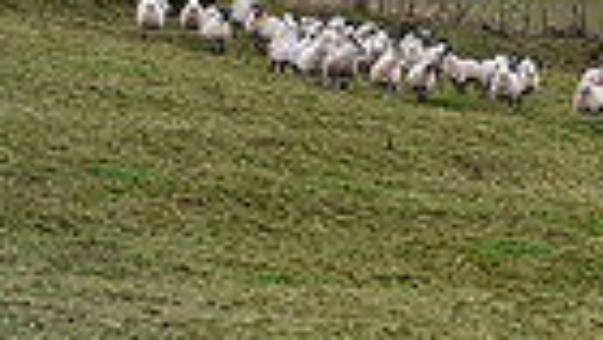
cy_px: -409
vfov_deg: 3.1
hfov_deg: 5.4
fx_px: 6225
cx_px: 1133
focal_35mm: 389
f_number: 4.5
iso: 560
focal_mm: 90
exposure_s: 1/1000
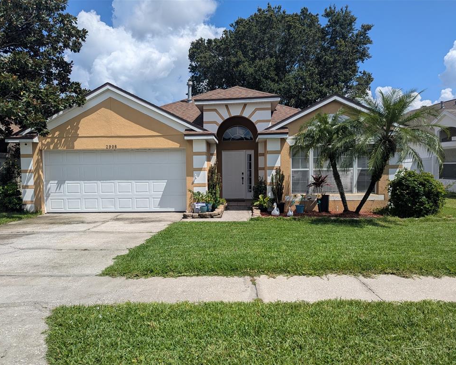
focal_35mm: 25
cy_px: 182
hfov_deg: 68.0
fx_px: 337
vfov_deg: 56.8
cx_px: 215
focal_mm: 6.81
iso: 45
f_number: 1.85
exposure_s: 1/3650
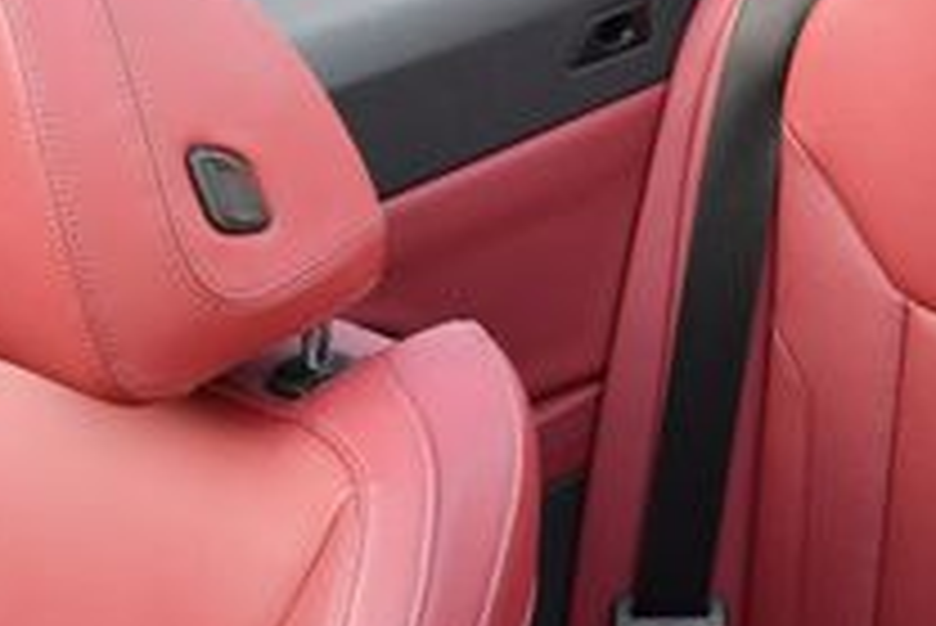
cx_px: 1269
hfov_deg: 17.1
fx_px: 2888
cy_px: 387
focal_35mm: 111
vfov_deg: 12.4
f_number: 4
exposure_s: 1/250
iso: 400
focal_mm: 18
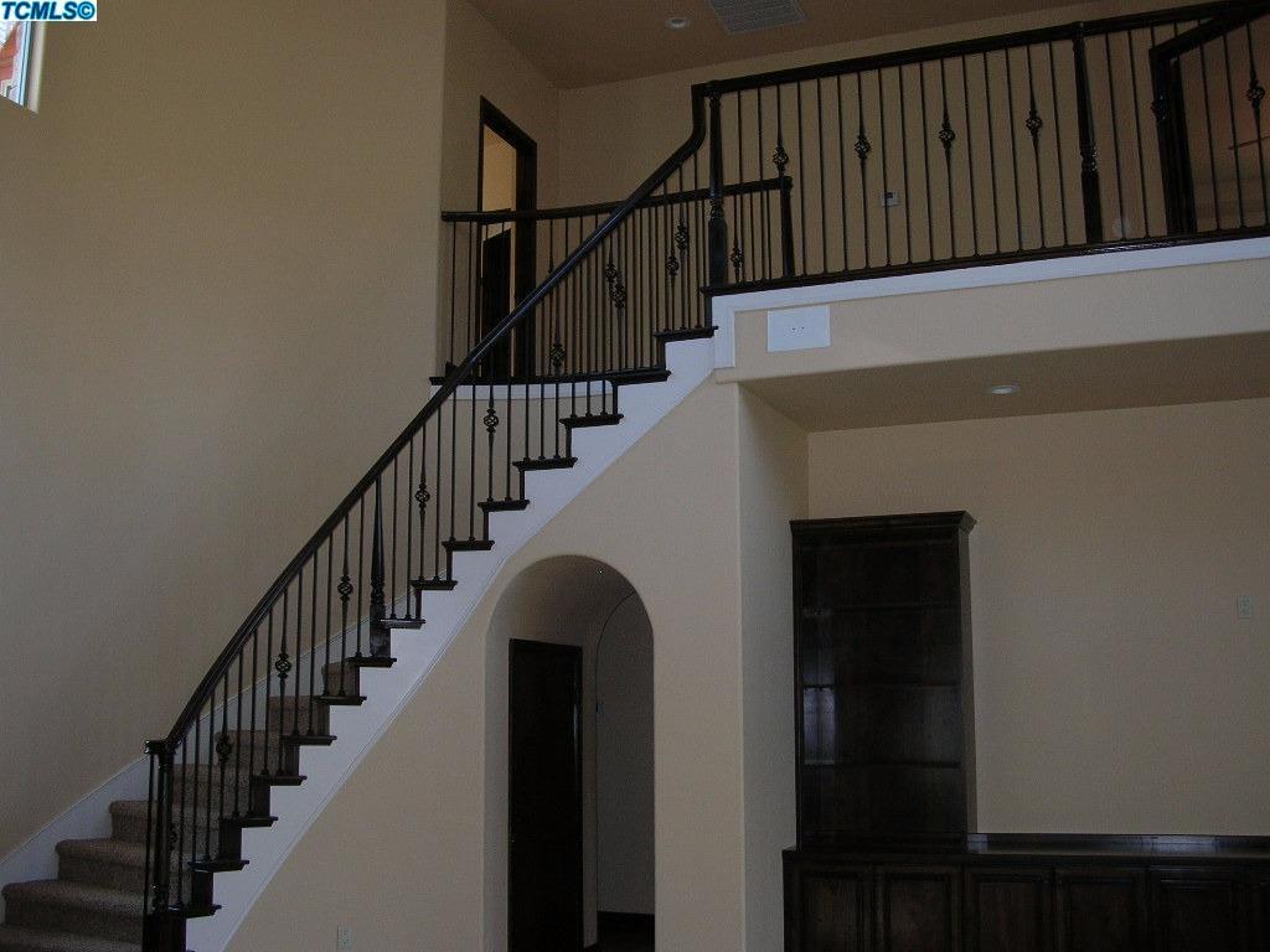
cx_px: 635
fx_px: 1321
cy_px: 476
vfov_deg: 39.7
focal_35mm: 36
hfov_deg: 51.4
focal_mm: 6
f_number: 2.7
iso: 70
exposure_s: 1/60.1
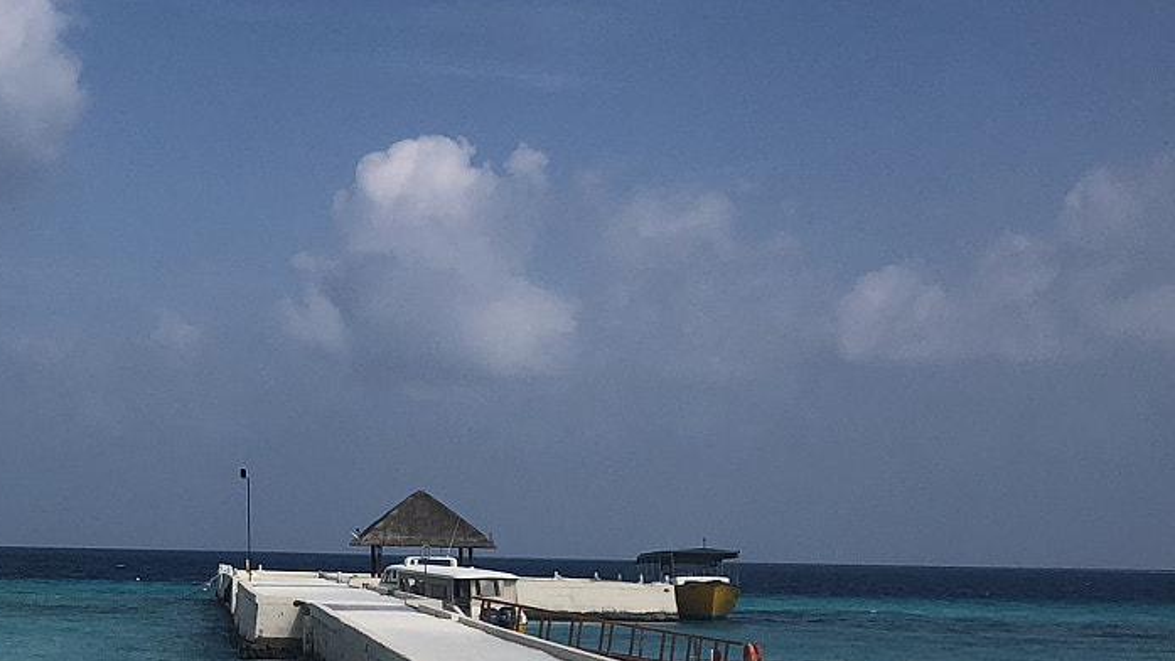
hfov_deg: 28.5
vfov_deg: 17.2
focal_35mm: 70
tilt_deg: +6.1
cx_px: 29
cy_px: 270
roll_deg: -0.5
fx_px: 2181
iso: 25
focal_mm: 4
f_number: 1.8
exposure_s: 1/4000
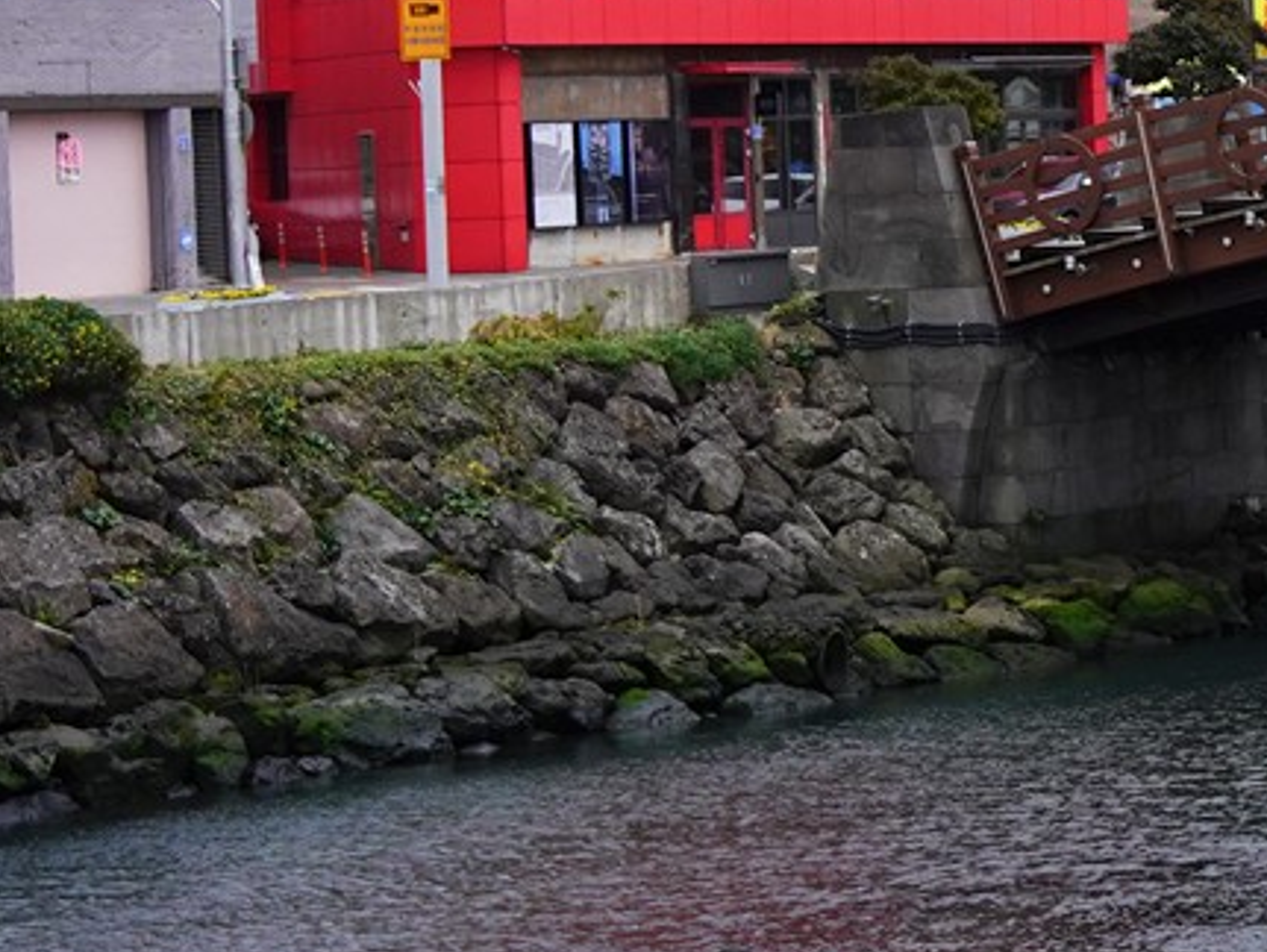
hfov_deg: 11.9
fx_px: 5715
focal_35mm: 156
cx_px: 2131
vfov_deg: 9.5
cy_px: 82
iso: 640
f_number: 7.1
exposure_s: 1/100
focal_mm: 35
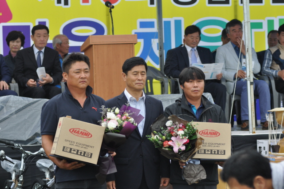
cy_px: 94
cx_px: 142
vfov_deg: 4.6
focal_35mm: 300
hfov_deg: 6.9
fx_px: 2364
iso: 400
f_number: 4
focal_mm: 200
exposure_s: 1/1000
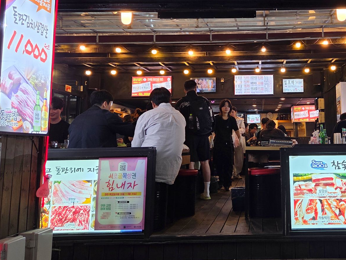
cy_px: 87
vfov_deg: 36.5
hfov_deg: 46.2
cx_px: 258
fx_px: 390
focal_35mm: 39
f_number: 1.8
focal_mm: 5.4
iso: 64
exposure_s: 1/120
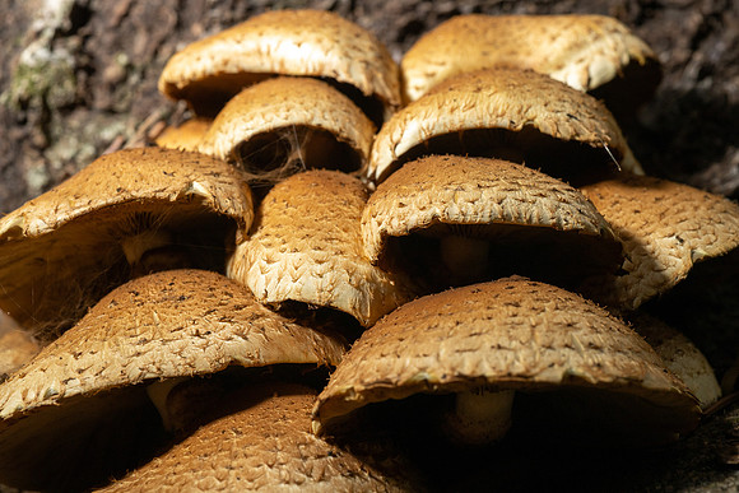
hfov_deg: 33.4
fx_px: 1232
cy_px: 246
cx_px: 370
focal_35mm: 60
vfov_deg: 22.6
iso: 320
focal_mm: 60
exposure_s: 1/200
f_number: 11
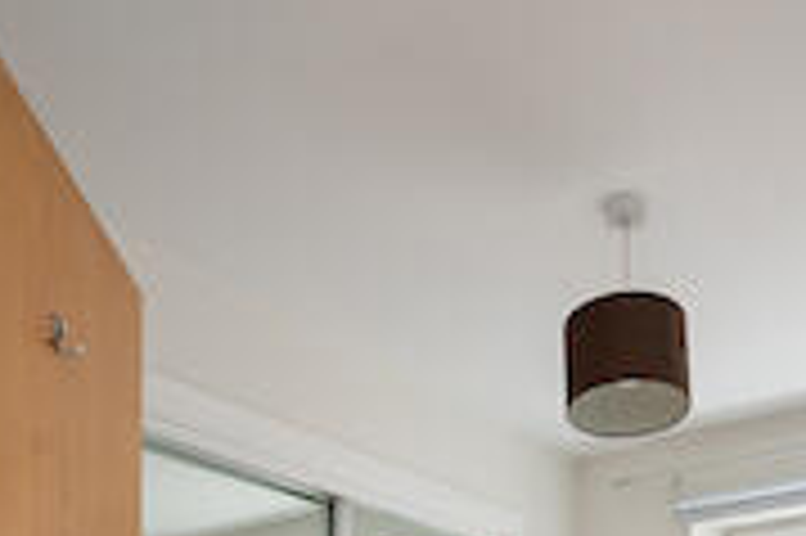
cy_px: 813
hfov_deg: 41.6
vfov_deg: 23.0
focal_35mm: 47
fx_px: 1051
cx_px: 504
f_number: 7.1
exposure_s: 1/15
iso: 400
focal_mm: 14
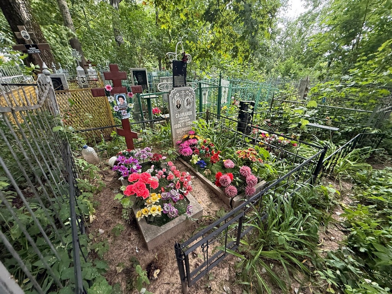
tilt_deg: -22.3
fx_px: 159
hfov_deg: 102.1
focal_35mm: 14
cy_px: 147
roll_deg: +3.1
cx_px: 196
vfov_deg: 85.7
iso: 200
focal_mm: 2.22
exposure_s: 1/99
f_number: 2.2
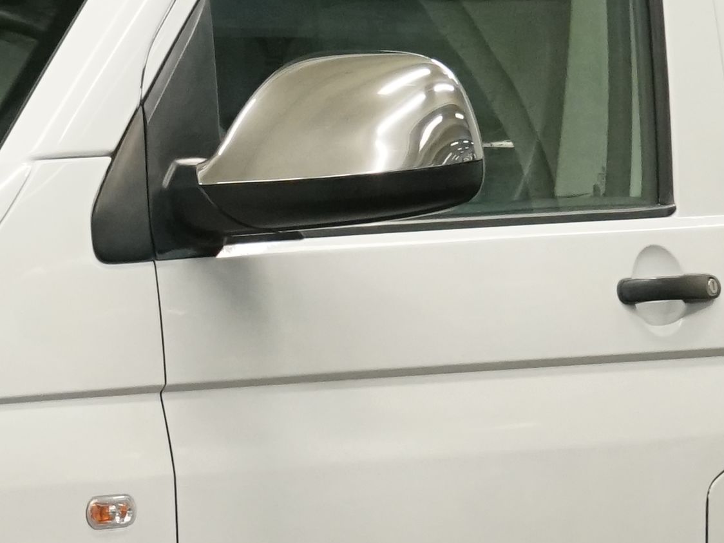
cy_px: 367
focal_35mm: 313
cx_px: 201
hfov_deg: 6.3
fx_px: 6546
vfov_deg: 4.7
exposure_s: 1/25
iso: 2000
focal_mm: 61
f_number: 9
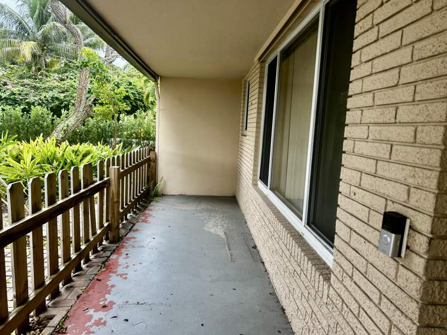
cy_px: 168
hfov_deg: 67.3
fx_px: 336
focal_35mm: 26
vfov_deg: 53.1
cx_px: 224
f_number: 1.5
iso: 50
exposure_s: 1/295
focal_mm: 5.7
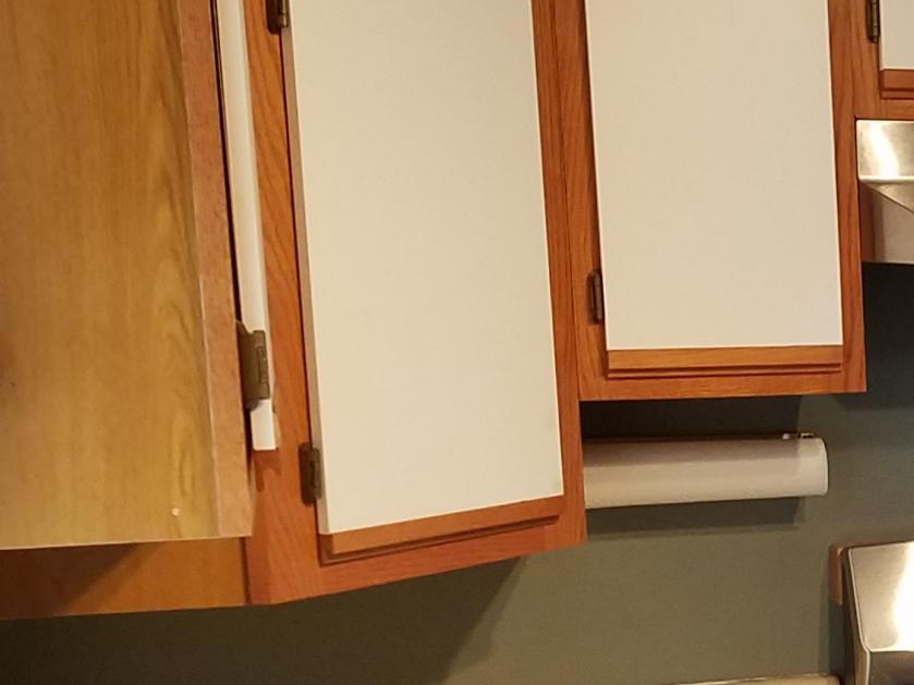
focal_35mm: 93
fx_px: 2455
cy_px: 651
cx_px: 1268
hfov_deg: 19.1
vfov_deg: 15.6
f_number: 1.7
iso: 160
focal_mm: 4.2
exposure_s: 1/40
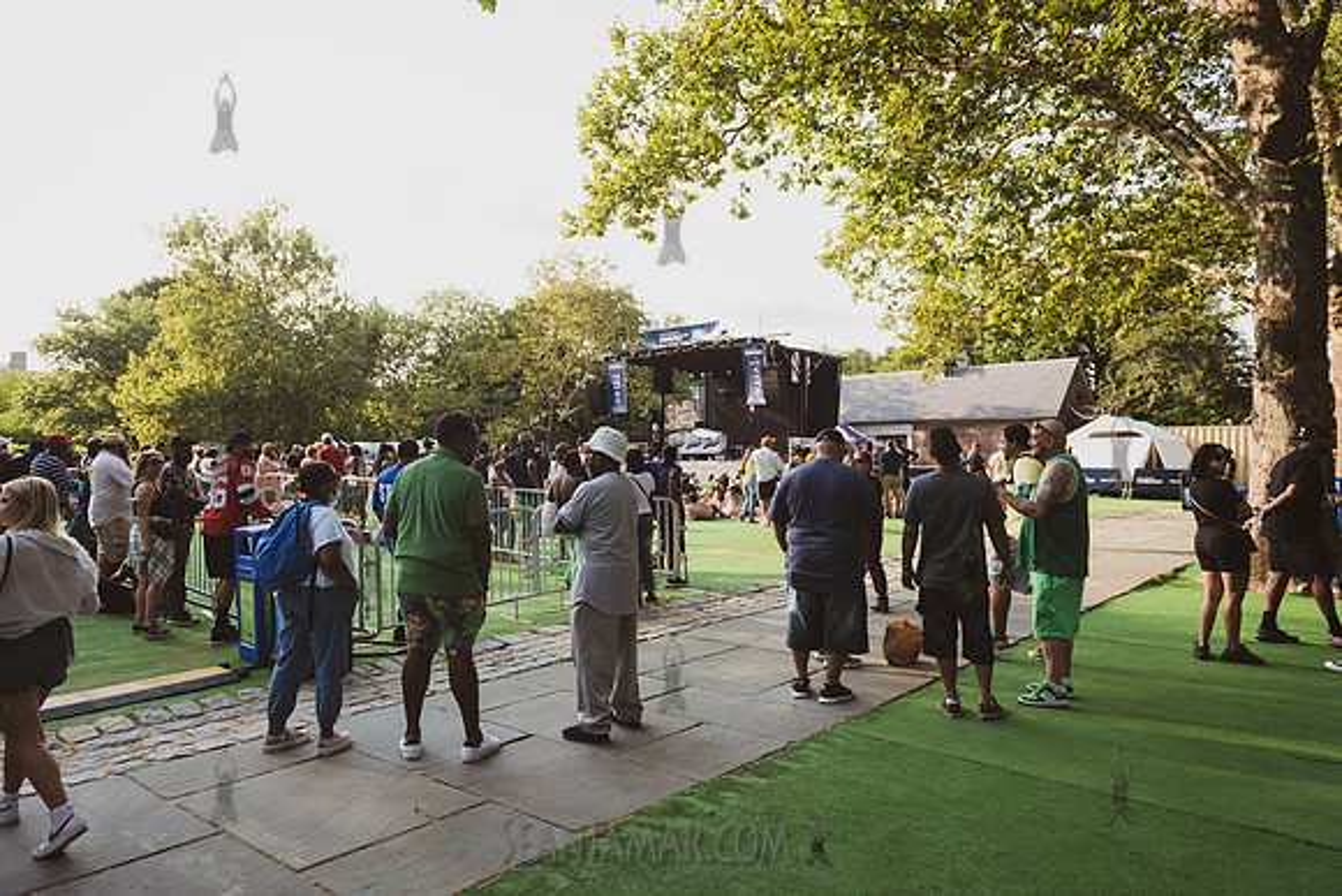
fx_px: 895
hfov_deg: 73.7
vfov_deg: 53.2
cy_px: 448
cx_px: 671
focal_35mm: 24
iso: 200
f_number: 4
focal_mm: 24
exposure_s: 1/500
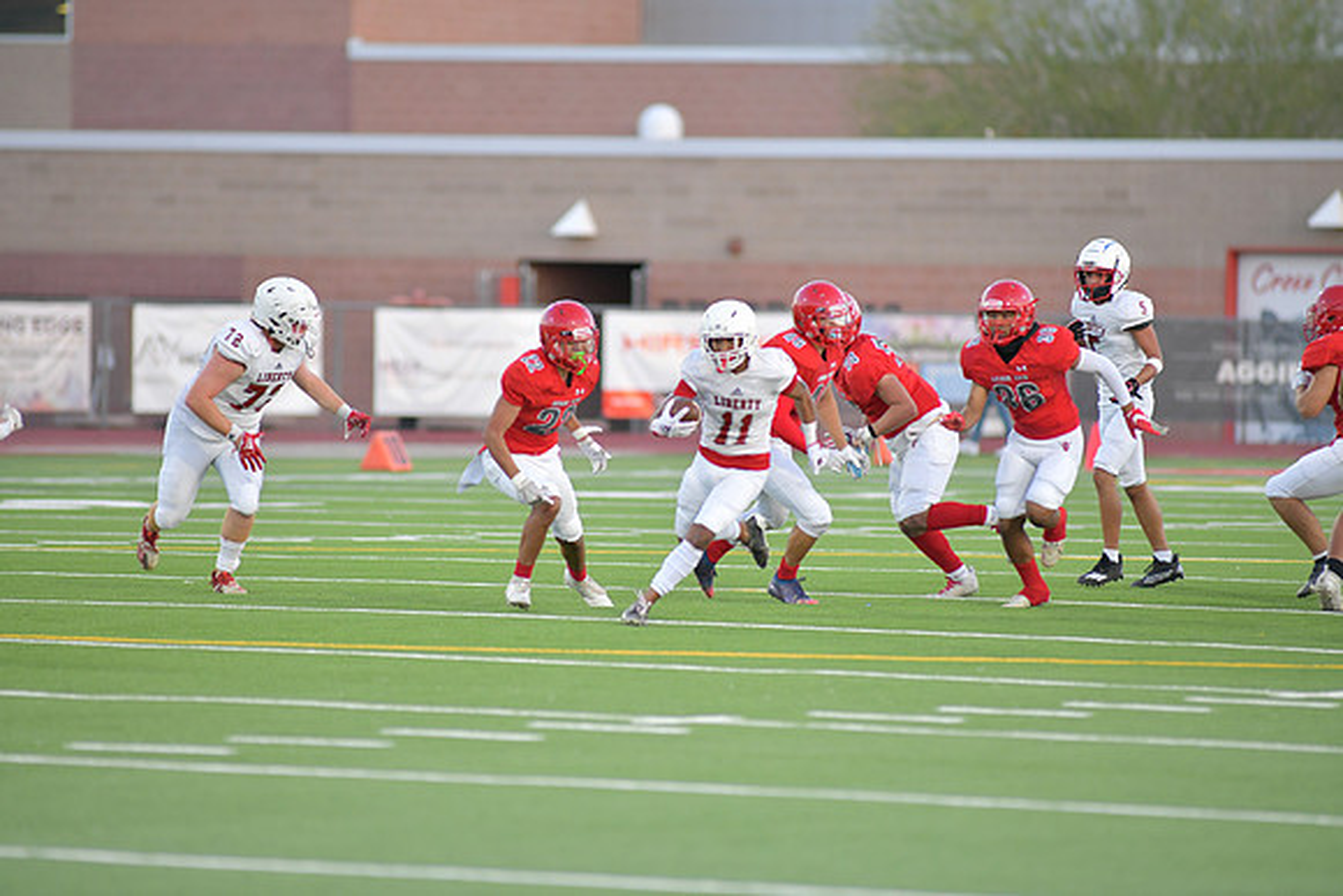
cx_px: 672
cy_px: 448
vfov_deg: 4.6
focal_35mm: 300
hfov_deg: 6.9
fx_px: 11194
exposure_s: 1/1250
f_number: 3.5
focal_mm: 300
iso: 1800
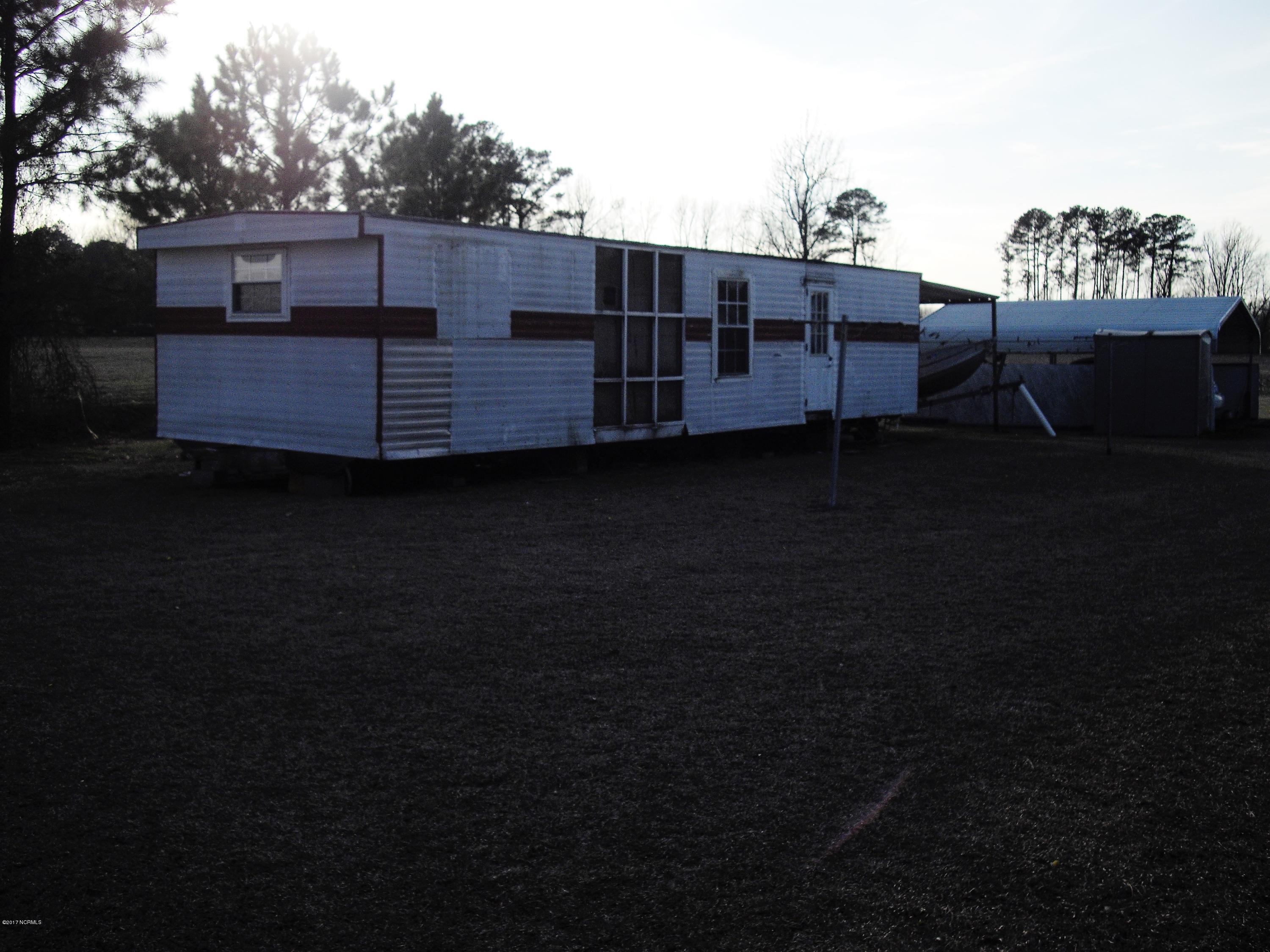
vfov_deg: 37.7
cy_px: 476
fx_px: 1394
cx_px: 635
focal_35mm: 38
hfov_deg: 49.0
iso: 64
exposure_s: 1/200
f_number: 8
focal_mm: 7.9
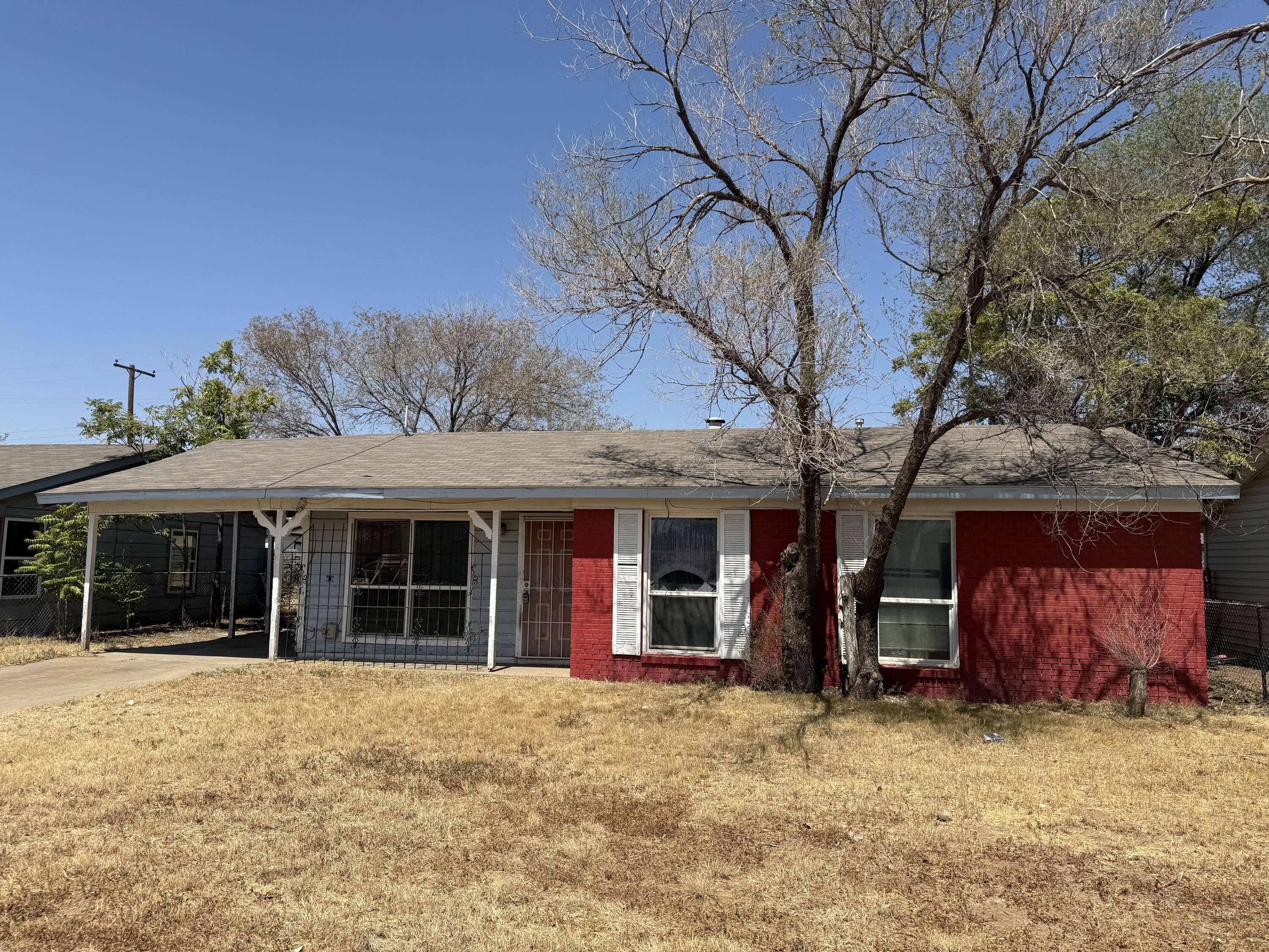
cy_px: 476
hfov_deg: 71.6
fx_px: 880
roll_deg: -1.4
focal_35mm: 24
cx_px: 634
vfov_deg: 56.8
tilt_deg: +5.7
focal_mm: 6.76
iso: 80
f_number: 1.78
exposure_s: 1/5714
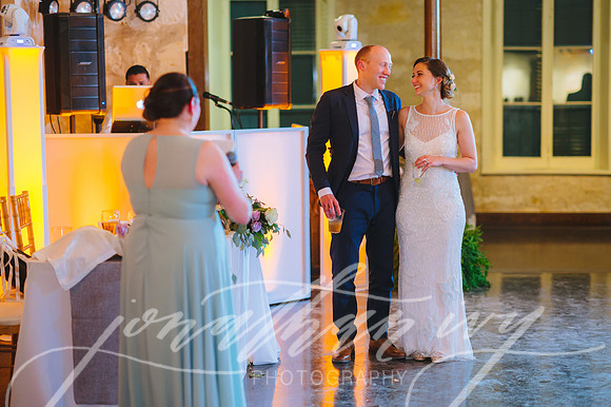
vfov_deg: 16.1
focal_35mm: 85
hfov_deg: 23.9
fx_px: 1442
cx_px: 306
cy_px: 204
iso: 2500
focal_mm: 85
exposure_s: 1/80
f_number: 2
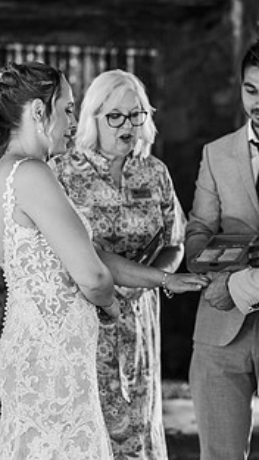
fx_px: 1563
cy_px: 281
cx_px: 179
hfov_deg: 9.5
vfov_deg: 16.7
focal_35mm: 128
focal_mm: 85
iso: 900
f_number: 2.2
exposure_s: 1/200
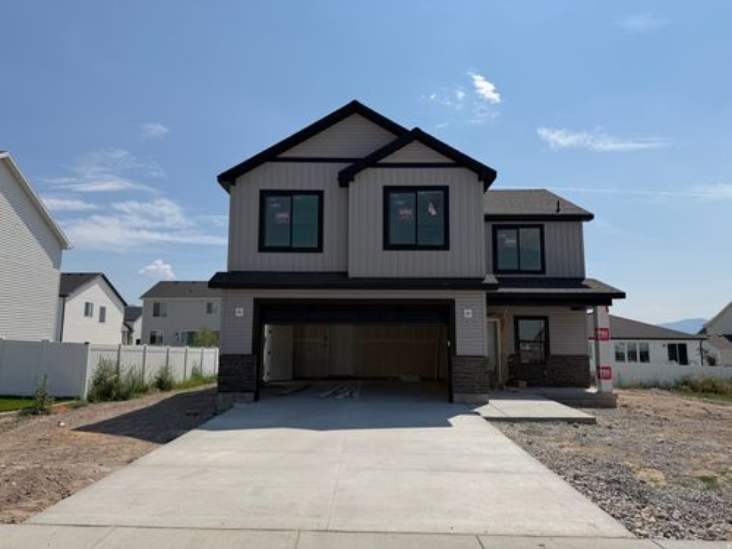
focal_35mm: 24
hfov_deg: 71.6
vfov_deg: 56.8
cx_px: 366
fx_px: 508
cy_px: 274
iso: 80
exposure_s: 1/10309
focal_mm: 6.76
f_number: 1.78
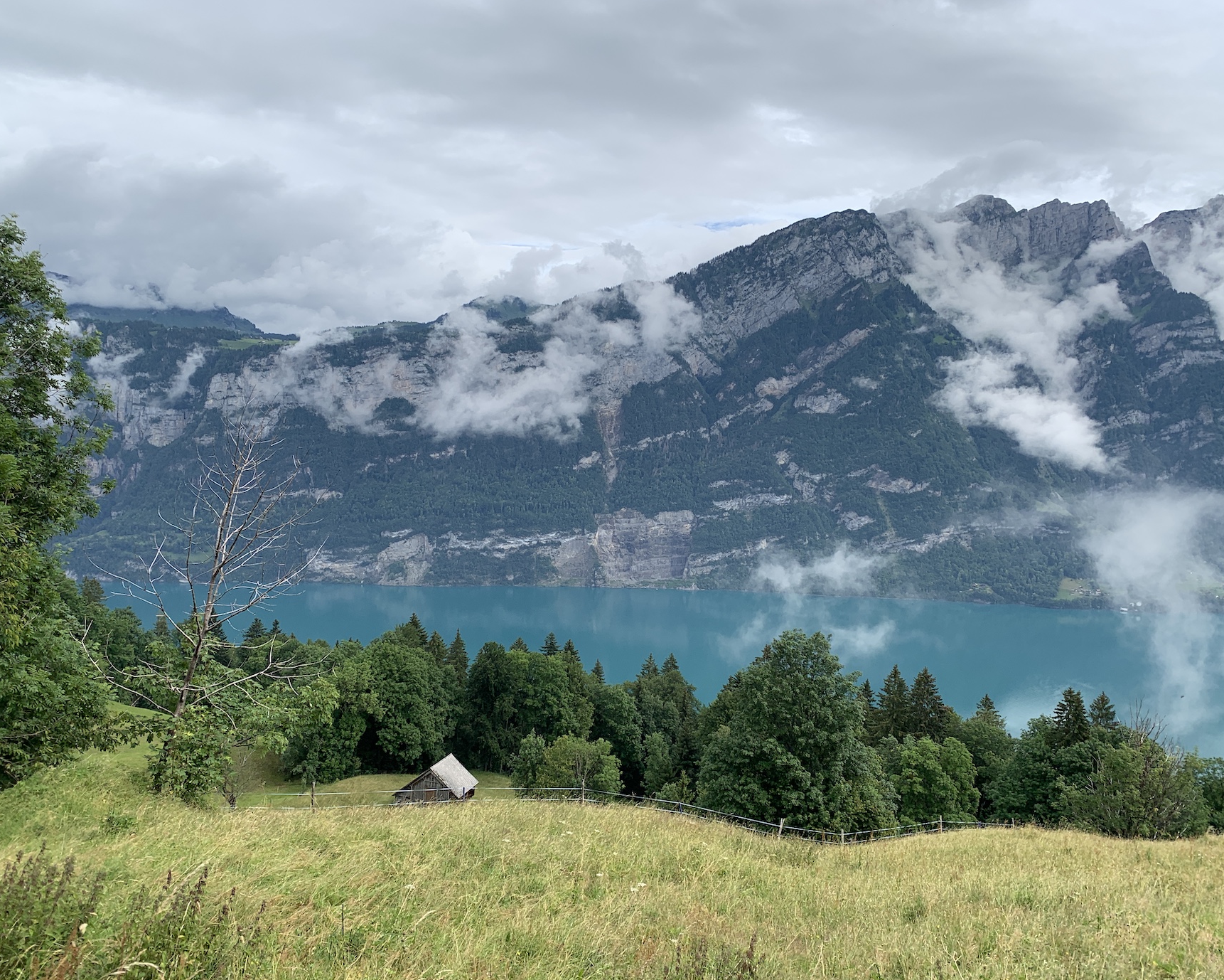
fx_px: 1014
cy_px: 485
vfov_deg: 51.5
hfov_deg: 62.2
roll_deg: -1.5
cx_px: 621
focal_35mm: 28
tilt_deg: -4.9
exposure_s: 1/2033
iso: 25
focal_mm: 4.25
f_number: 1.8
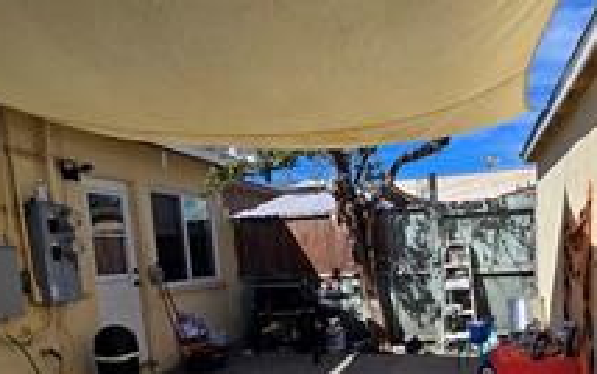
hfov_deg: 63.9
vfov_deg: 40.9
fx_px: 472
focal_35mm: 29
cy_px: 314
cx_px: 365
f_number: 2.2
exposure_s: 1/2913
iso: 50
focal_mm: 2.2
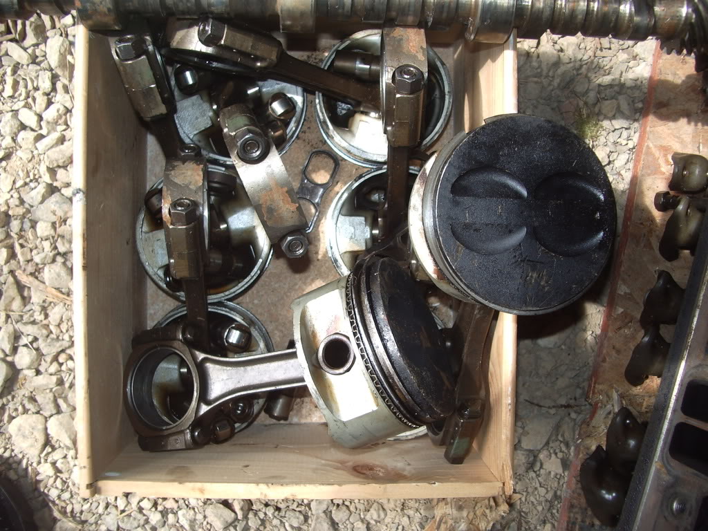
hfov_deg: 52.6
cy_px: 266
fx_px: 716
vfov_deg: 40.7
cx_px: 354
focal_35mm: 35
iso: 50
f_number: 2.6
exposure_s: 1/80
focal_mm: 5.8
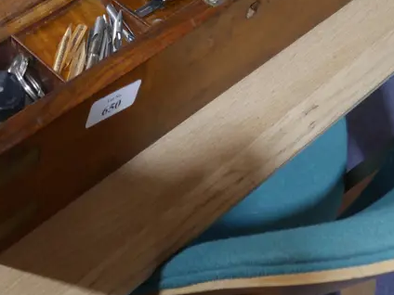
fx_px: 990
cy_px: -36
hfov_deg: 22.1
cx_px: 63
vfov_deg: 16.4
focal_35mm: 87
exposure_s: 1/60
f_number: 4
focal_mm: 18
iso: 320
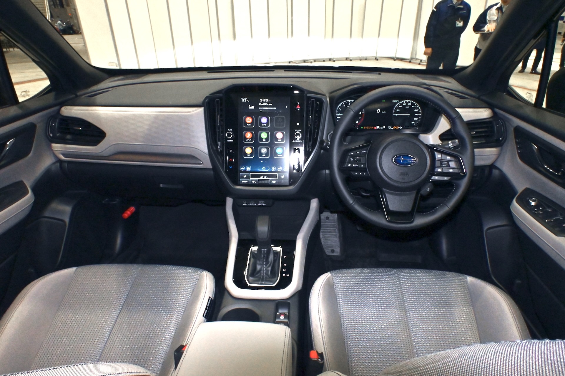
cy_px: 188
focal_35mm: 21
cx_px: 282
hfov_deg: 81.2
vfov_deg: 59.5
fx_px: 330
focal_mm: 14
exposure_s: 1/60
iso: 3600
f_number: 18
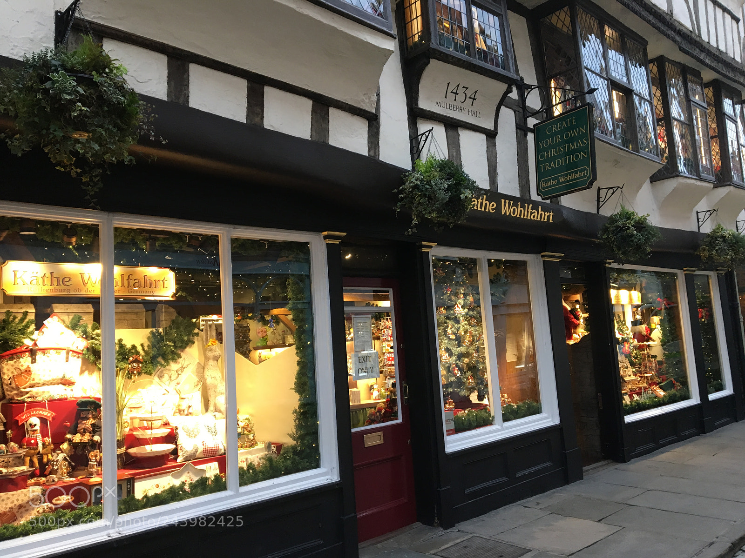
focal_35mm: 29
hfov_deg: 61.7
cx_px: 372
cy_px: 279
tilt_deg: +6.9
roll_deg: +2.5
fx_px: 624
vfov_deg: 48.2
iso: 50
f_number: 2.2
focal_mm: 4.15
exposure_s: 1/33
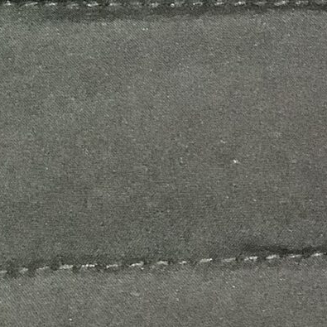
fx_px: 1518
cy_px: 79
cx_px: 627
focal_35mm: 142
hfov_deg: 11.3
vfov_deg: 12.3
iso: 640
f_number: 2.4
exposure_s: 1/17
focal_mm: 3.3
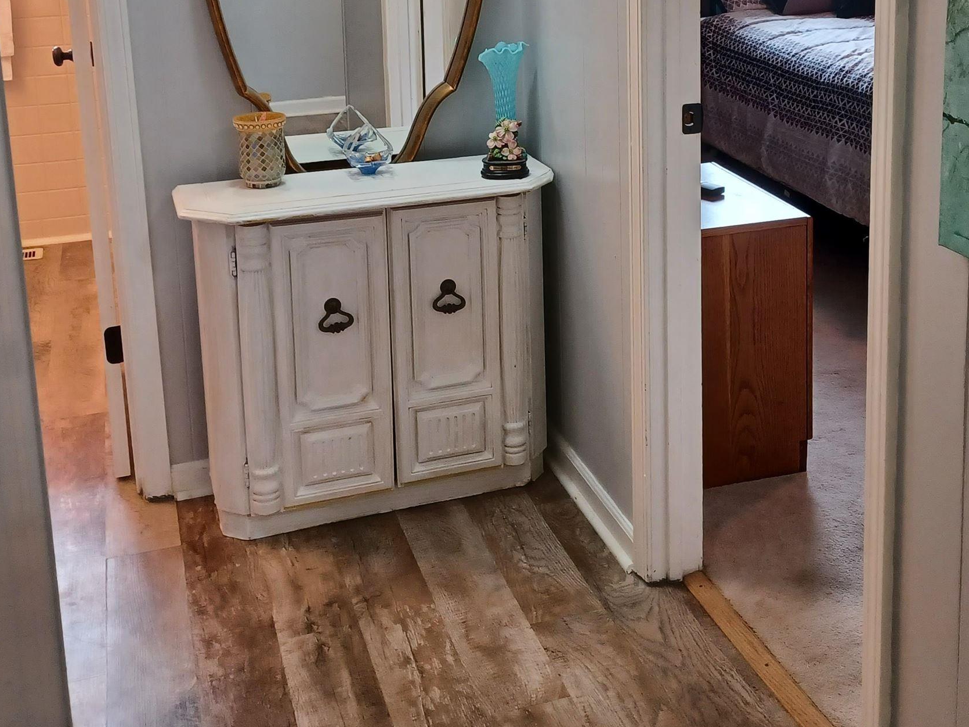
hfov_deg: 40.9
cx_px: 607
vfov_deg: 30.7
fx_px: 1287
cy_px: 136
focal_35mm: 46
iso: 320
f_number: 1.8
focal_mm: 4.6
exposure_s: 1/40
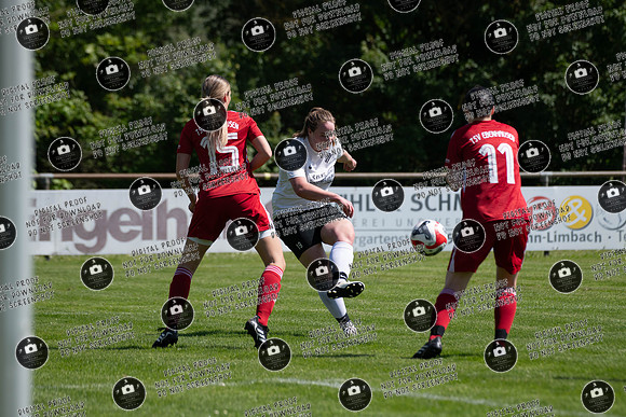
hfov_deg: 7.1
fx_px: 5033
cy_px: 209
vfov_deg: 4.8
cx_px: 319
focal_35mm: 289
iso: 280
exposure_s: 1/1600
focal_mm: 280
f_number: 5.6
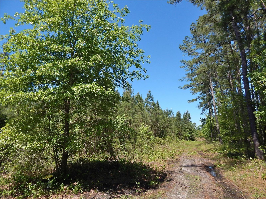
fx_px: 177
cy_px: 100
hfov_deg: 73.9
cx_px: 133
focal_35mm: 23
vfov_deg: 58.9
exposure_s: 1/1250
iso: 125
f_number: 3
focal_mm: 4
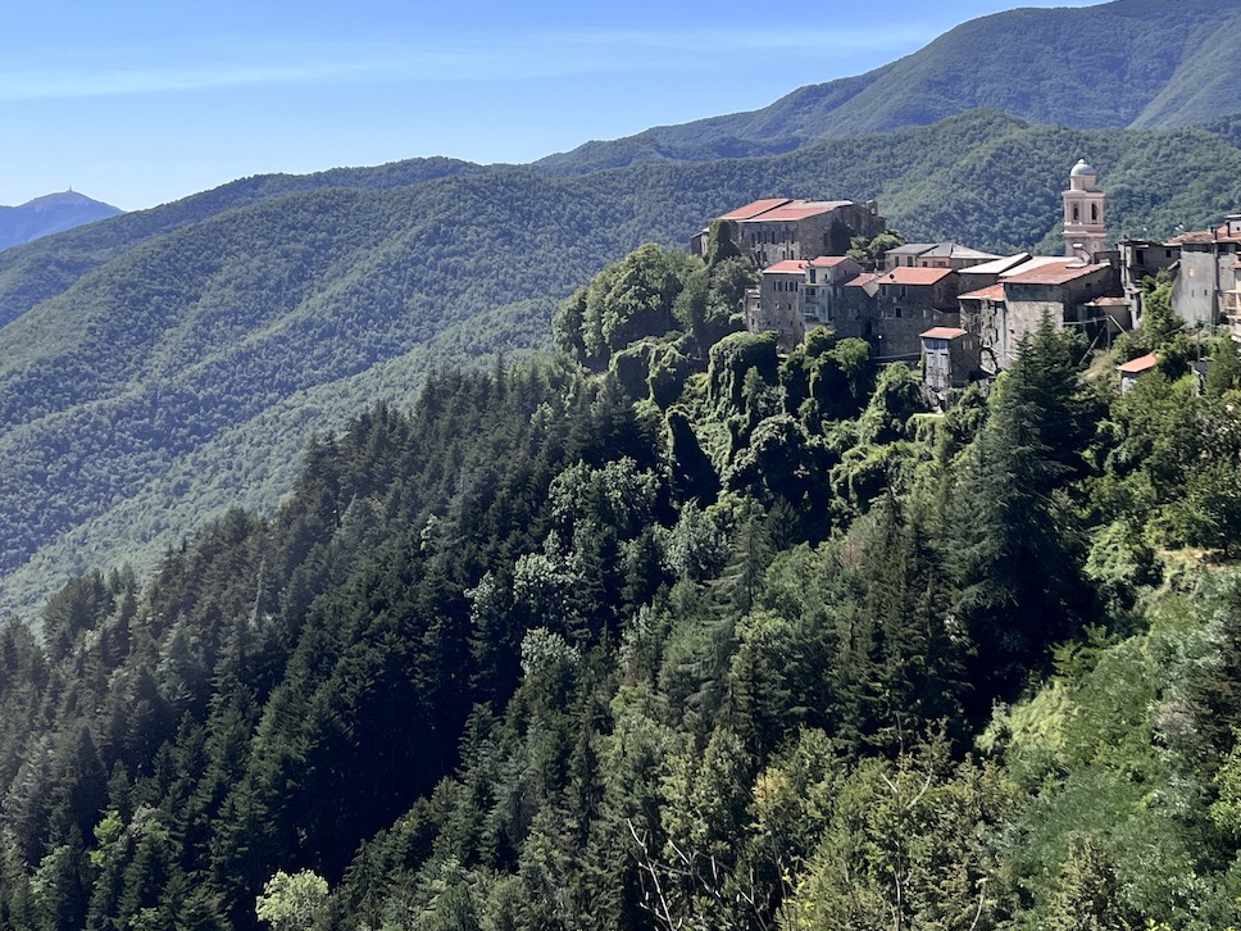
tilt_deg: +2.5
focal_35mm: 55
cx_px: 590
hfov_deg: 34.9
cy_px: 95
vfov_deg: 25.7
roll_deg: -0.4
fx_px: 1972
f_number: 1.6
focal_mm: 5.1
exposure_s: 1/5076
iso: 50
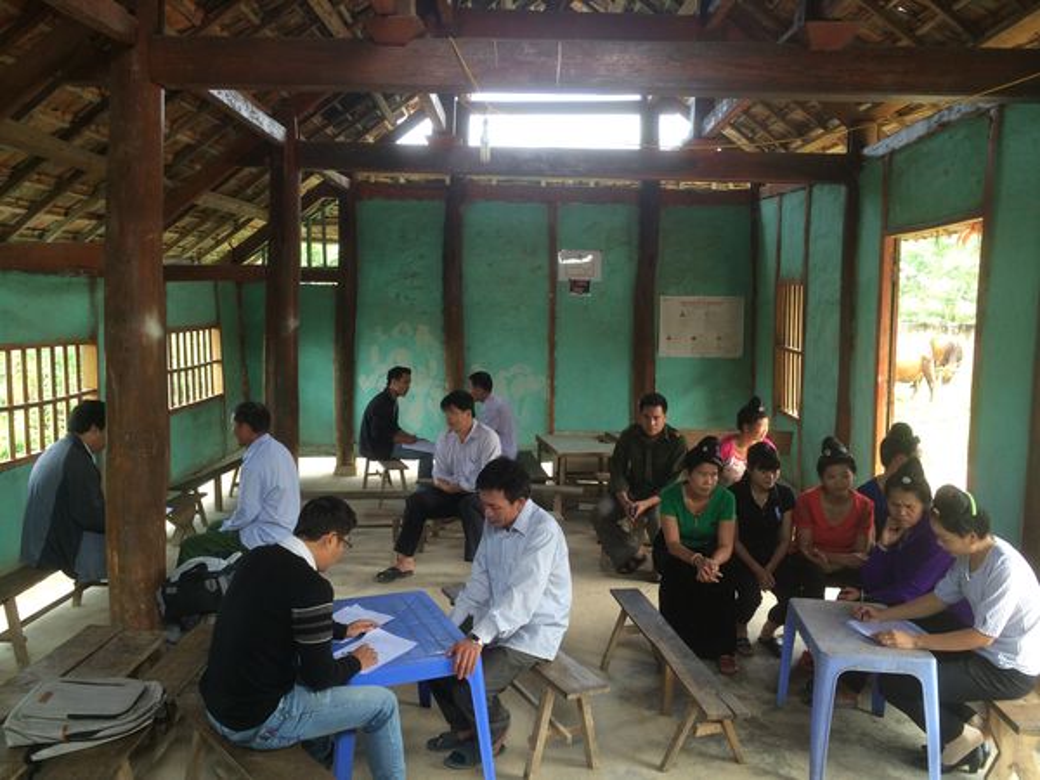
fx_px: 871
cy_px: 390
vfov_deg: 48.2
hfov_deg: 61.7
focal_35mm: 29
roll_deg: -1.1
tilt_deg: -6.6
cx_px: 520
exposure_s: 1/100
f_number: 2.2
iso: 64
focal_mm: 4.15
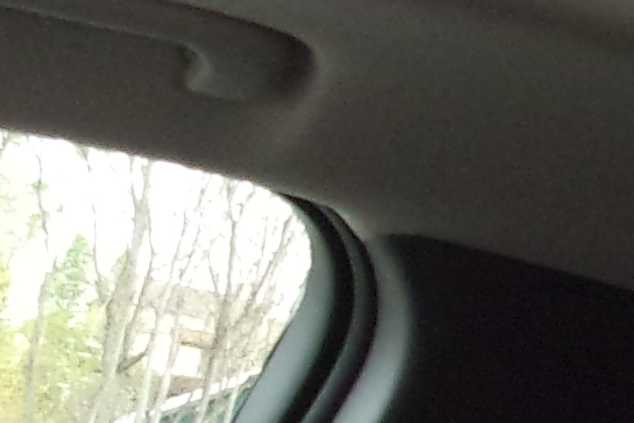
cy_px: 394
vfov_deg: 8.2
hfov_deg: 11.0
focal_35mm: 167
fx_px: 2941
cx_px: 1335
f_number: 3.9
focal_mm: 5.1
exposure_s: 1/125
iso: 218
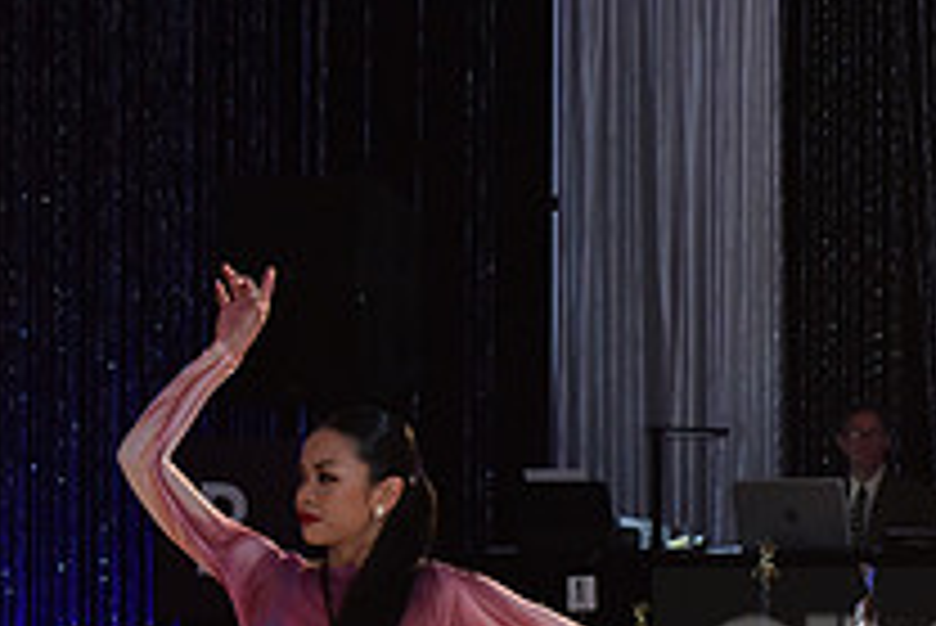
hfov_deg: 10.4
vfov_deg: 7.0
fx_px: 5073
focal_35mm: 195
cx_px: 1143
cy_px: 687
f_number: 5
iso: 2000
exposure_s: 1/320
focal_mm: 70
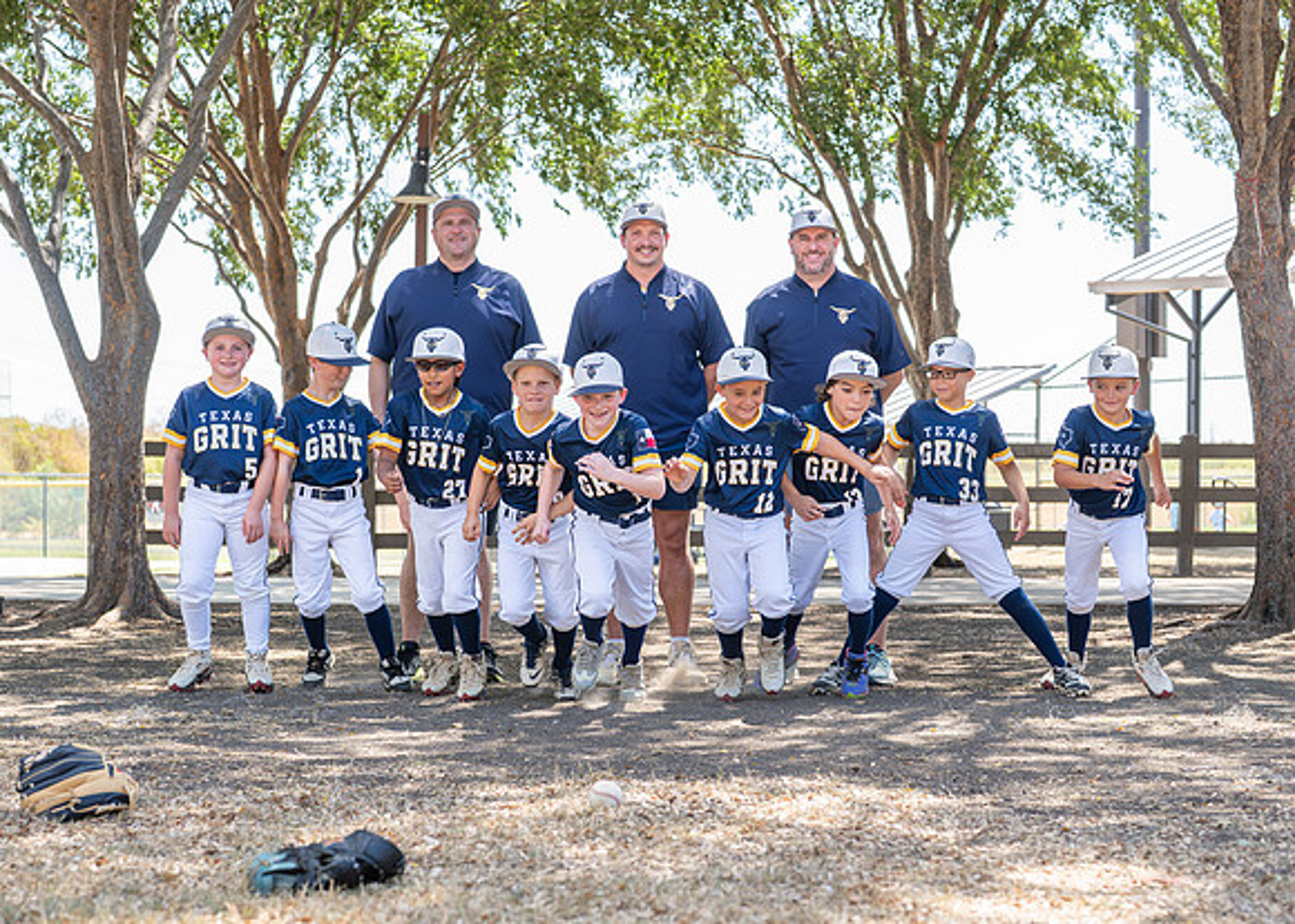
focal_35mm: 69
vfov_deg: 20.7
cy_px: 489
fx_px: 2525
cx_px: 616
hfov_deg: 28.8
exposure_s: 1/1000
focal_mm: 50
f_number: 3.5
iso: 400
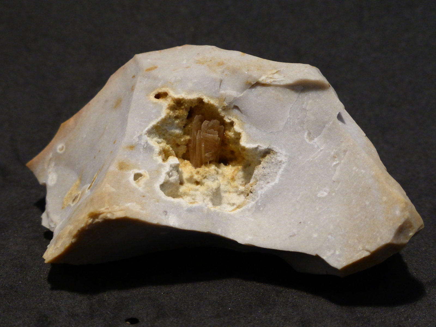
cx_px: 218
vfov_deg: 22.6
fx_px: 819
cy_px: 164
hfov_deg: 29.8
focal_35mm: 65
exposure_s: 1/40
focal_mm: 11
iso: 400
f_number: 4.8
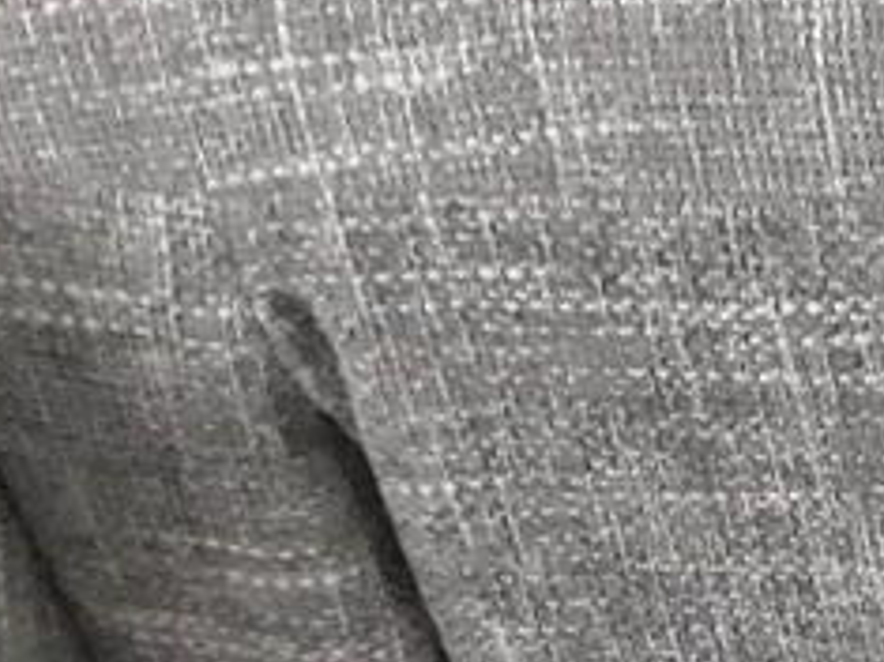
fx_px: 2935
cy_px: 993
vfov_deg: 12.3
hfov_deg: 14.9
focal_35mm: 115
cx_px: 1587
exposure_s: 1/25
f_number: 1.7
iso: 640
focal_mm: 3.71
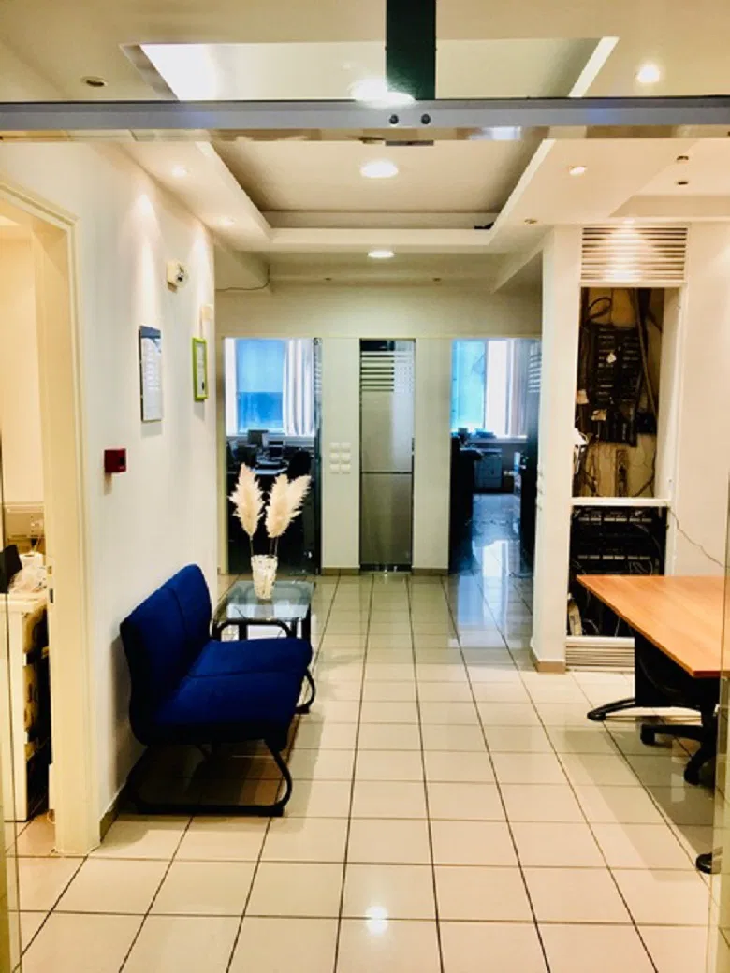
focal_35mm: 29
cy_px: 486
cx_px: 365
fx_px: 815
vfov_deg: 61.7
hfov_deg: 48.2
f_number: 2.2
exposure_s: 1/33
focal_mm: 4.15
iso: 50
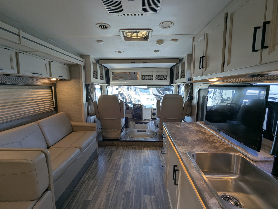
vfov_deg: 78.2
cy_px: 104
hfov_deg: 94.4
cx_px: 139
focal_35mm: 16
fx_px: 129
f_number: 2.2
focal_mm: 2.35
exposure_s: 1/103
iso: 78
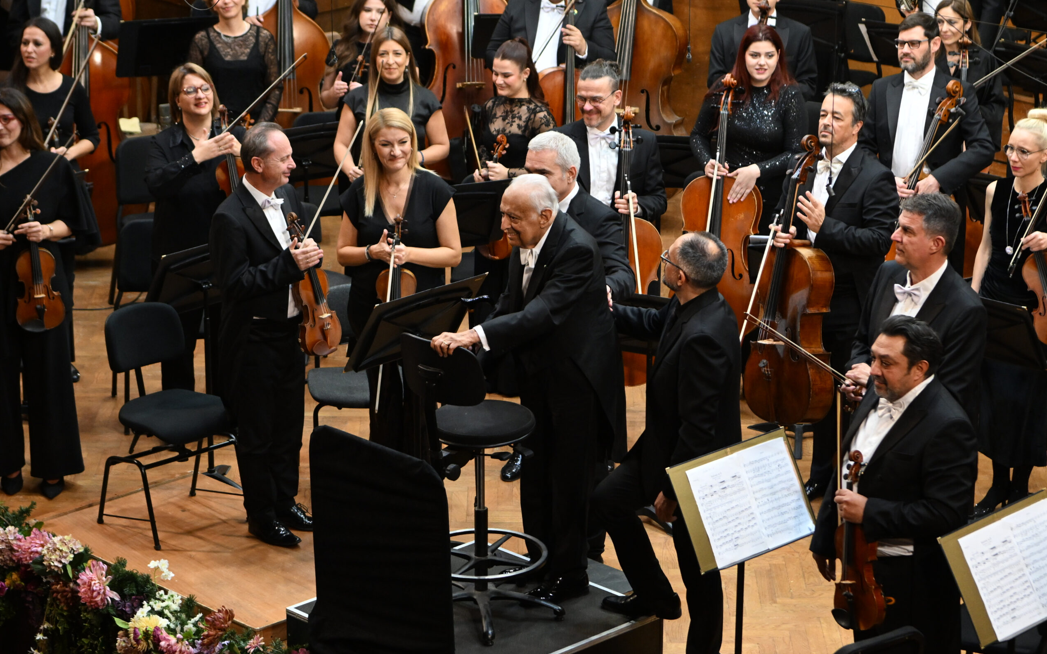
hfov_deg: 19.3
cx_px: 521
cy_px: 339
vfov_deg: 12.1
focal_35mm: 108
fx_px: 3081
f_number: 4
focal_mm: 70
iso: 2000
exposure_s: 1/125
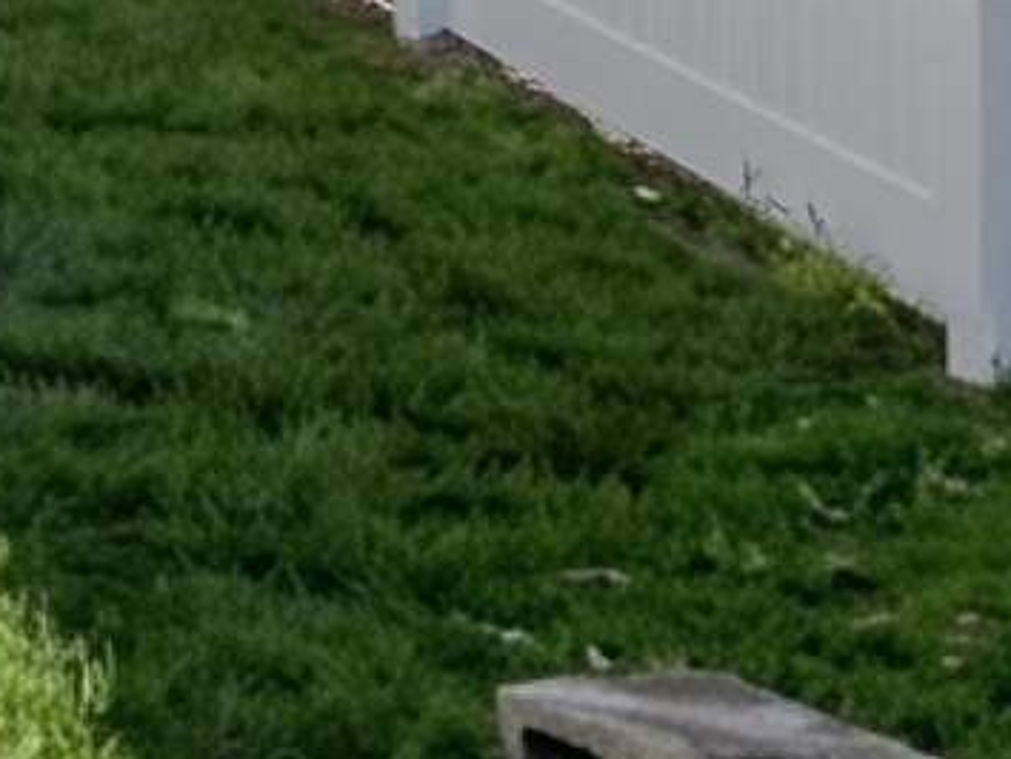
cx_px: -2733
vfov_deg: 9.2
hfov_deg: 8.6
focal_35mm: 150
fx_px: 4384
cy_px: -873
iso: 100
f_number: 8
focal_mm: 18
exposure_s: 1/80
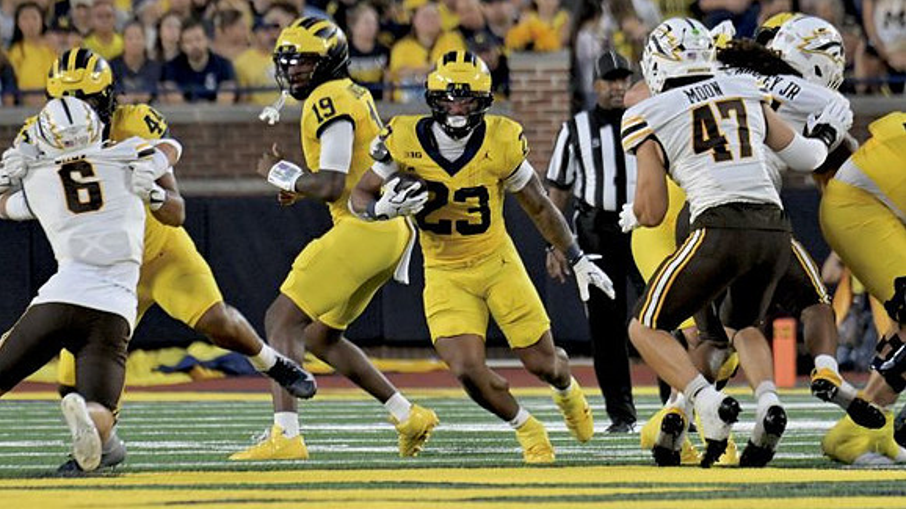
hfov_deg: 3.4
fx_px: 15157
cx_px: 453
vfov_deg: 1.9
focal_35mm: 631
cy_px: 226
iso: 4000
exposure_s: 1/1000
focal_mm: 400
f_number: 5.6
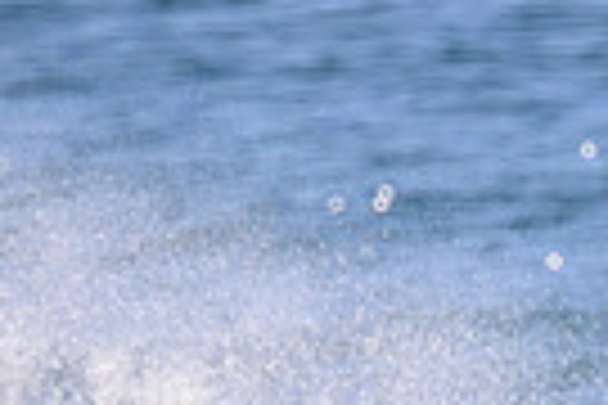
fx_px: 55307
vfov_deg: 0.4
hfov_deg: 0.6
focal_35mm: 3275
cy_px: 646
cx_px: 905
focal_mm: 760
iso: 720
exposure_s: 1/1600
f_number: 11
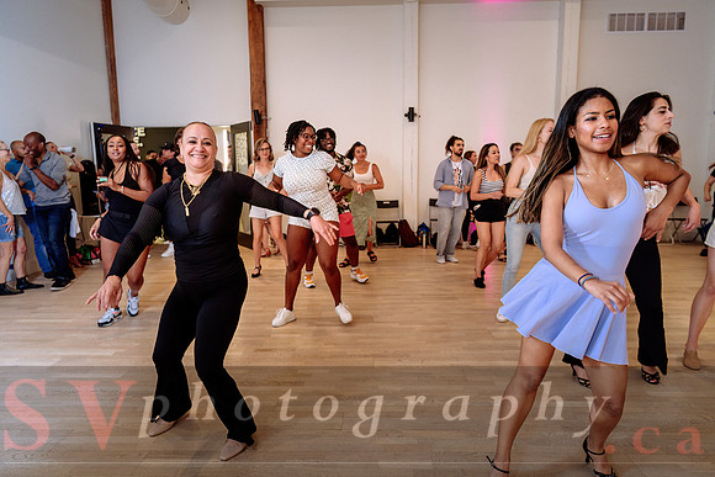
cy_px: 238
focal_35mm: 24
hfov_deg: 73.7
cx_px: 358
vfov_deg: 53.2
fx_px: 477
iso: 1600
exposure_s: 1/200
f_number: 2.8
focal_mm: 24
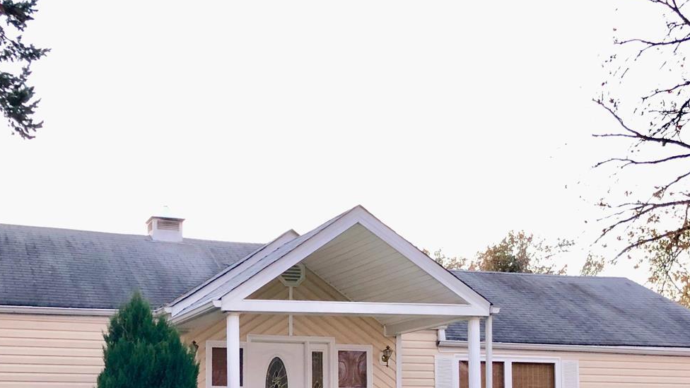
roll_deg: +0.6
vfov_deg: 23.1
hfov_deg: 40.7
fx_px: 915
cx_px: 217
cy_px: 371
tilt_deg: +4.7
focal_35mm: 50
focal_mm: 4
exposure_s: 1/15
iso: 80
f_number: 1.8
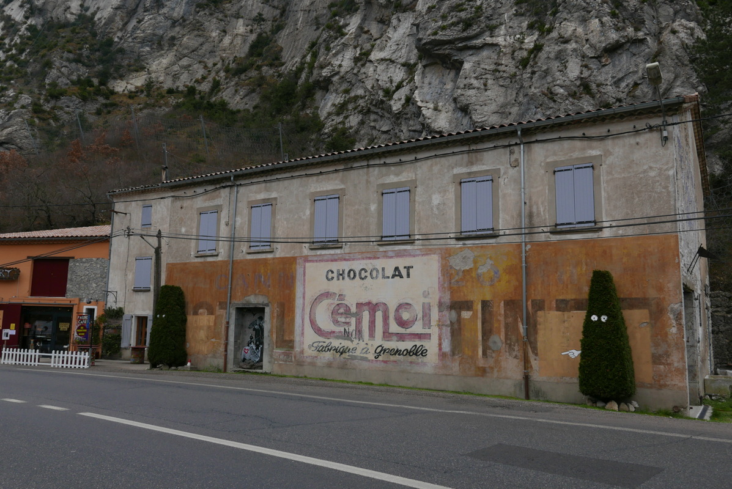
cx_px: 366
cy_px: 244
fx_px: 590
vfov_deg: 45.0
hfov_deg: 63.6
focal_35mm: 29
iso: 200
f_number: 5.6
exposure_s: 1/200
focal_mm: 13
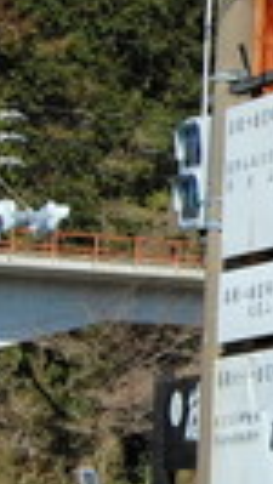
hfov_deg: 6.0
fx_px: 2518
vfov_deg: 11.0
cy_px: 138
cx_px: 637
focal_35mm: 196
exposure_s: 1/400
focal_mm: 26
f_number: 10
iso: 200
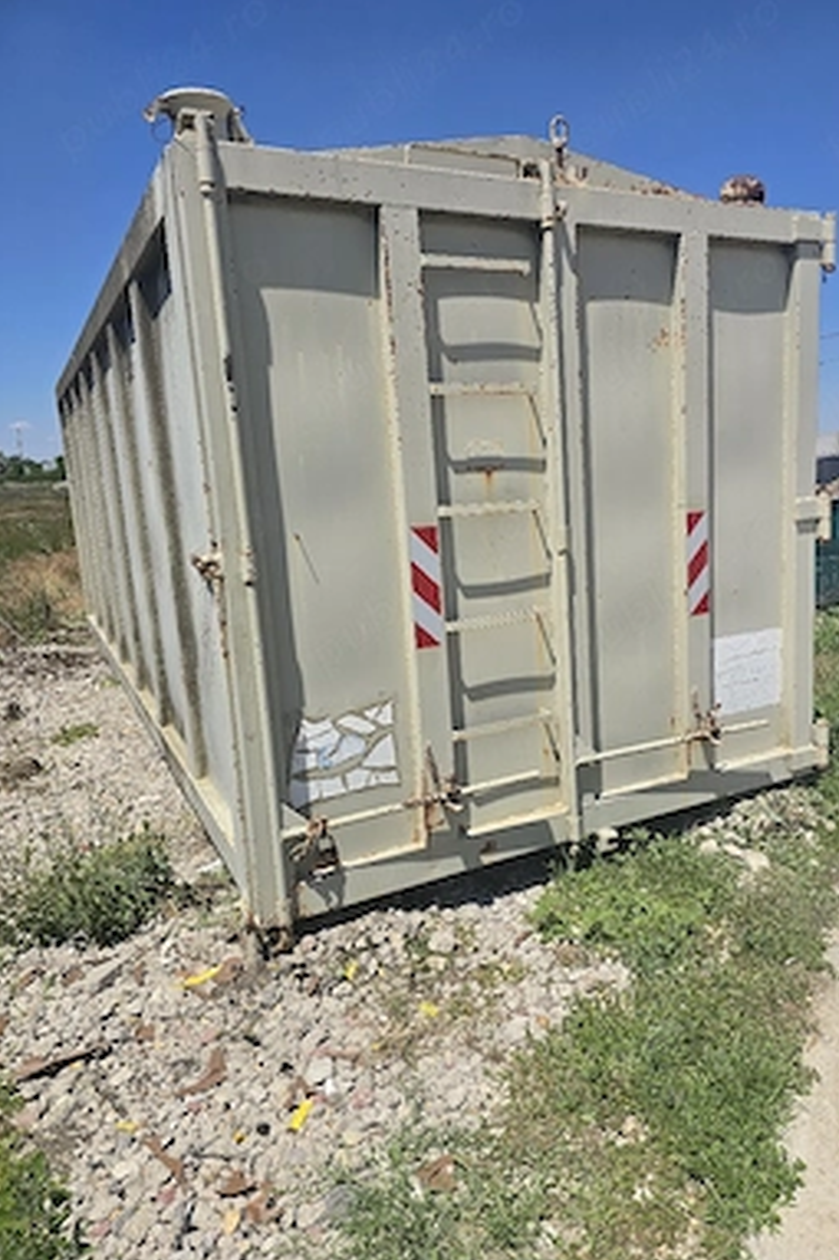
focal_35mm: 25
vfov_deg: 71.5
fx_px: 875
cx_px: 484
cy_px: 628
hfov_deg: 51.1
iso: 12
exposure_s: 1/1111
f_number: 1.7
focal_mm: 6.3
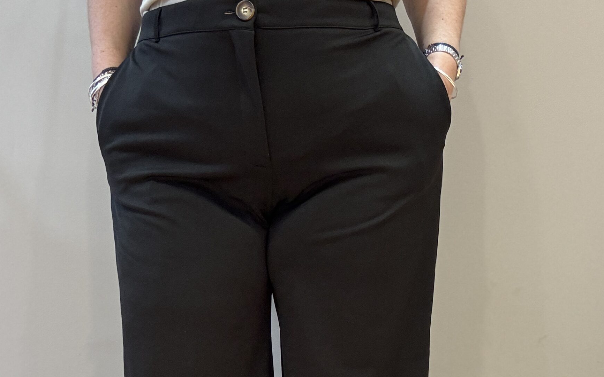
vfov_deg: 27.0
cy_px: 289
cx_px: 294
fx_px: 774
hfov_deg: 42.6
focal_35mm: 47
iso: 200
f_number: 1.9
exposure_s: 1/50
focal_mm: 2.69
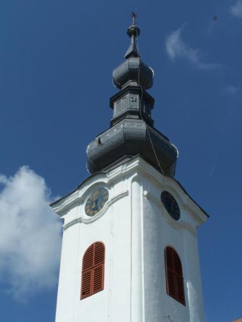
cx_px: 121
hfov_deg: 21.9
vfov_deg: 29.0
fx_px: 625
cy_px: 161
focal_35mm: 67
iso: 80
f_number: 6.3
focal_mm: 11.1
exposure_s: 1/750
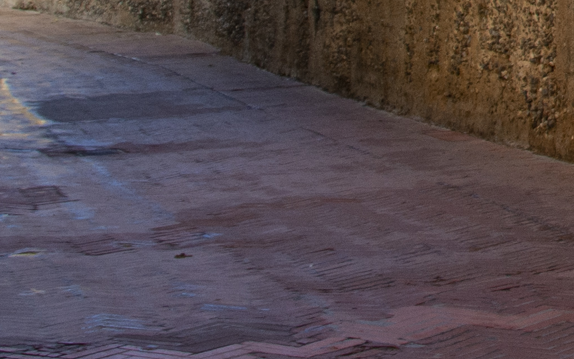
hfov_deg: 12.1
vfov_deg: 7.8
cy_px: -329
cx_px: 978
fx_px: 2519
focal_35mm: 161
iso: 250
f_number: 5.6
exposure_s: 1/400
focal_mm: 18
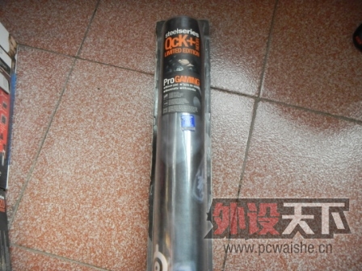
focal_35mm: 35
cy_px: 136
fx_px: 366
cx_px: 181
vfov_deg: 40.7
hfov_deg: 52.6
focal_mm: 6.3
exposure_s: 1/36.4
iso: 80
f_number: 3.6
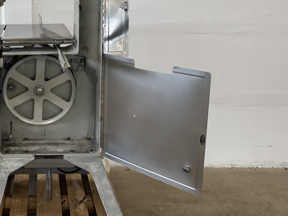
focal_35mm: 48
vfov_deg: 29.7
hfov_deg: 36.9
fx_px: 399
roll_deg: +0.9
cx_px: 25
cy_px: 49
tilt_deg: -10.7
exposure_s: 1/100
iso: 80
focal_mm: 6.76
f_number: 1.78
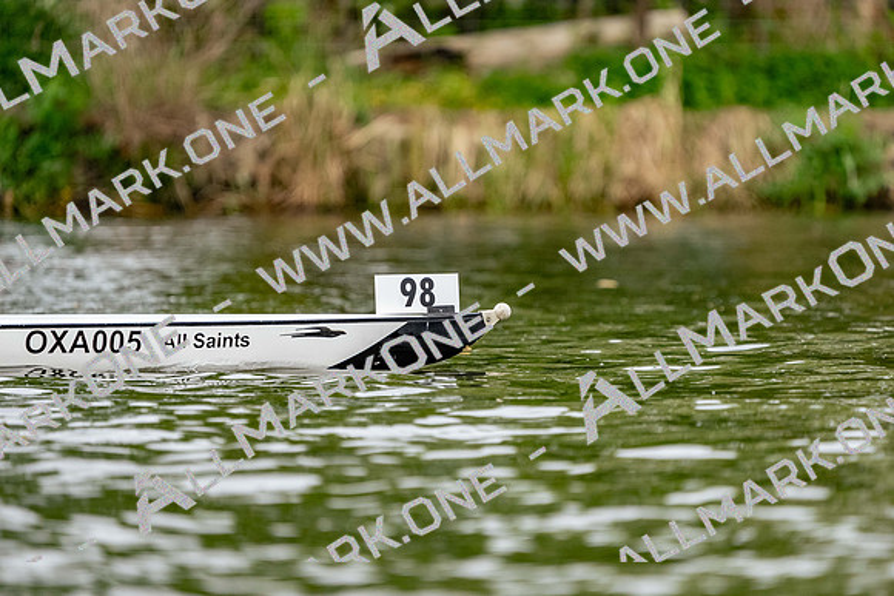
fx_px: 14903
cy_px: 298
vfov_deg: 2.3
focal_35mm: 600
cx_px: 447
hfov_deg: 3.4
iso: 1000
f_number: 6.3
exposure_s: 1/1250
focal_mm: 600
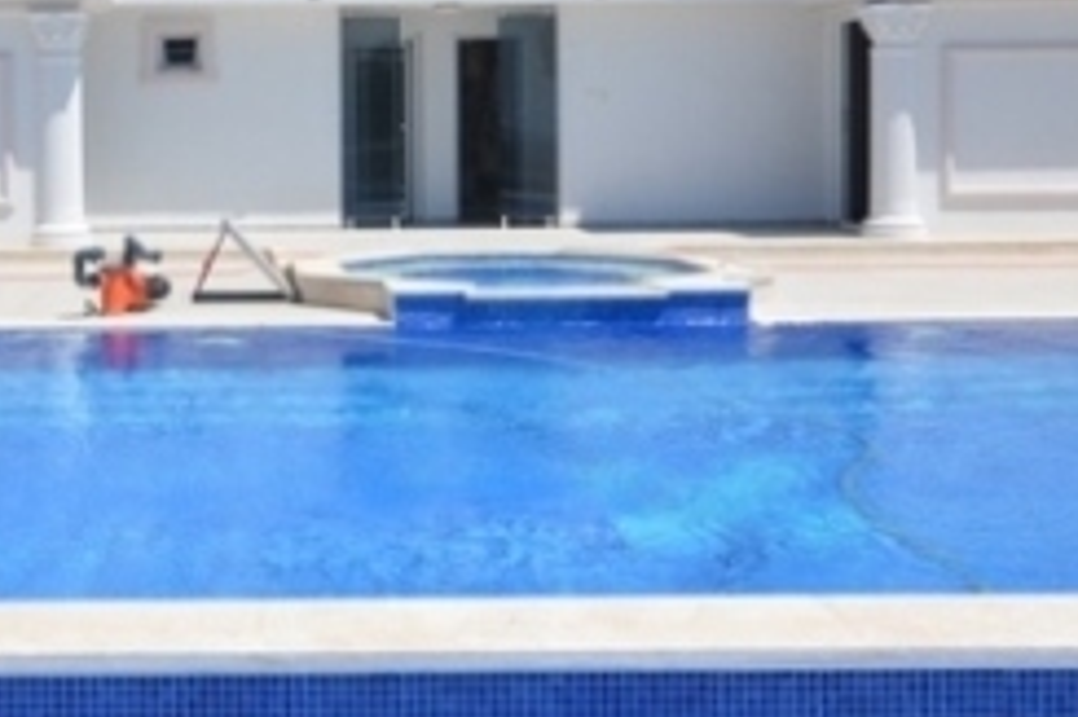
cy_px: 169
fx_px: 1406
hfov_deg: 40.0
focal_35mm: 47
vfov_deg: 28.1
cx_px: 189
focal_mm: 10
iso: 100
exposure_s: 1/320
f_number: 9
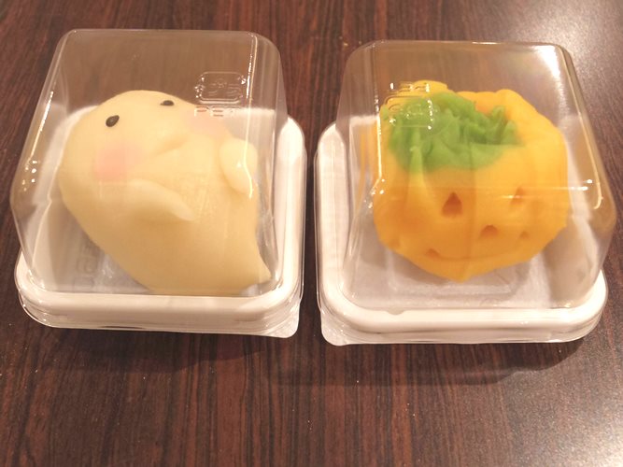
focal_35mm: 46
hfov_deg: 41.2
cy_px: 234
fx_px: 828
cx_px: 312
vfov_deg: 31.5
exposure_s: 1/60
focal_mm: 10.1
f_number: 3.5
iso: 500
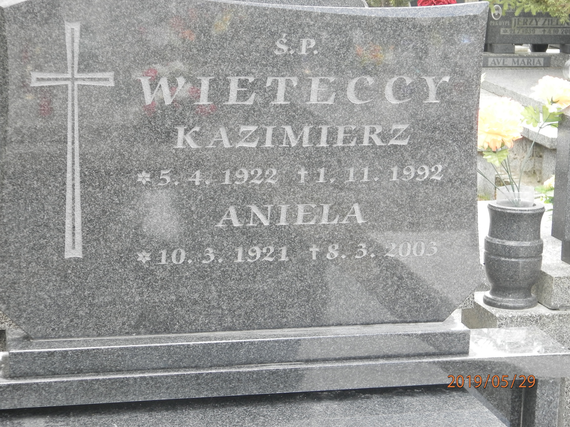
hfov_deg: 23.8
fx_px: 1350
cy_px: 214
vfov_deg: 18.0
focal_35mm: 82
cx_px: 285
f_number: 4.2
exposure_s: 1/50
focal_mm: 14.6
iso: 100
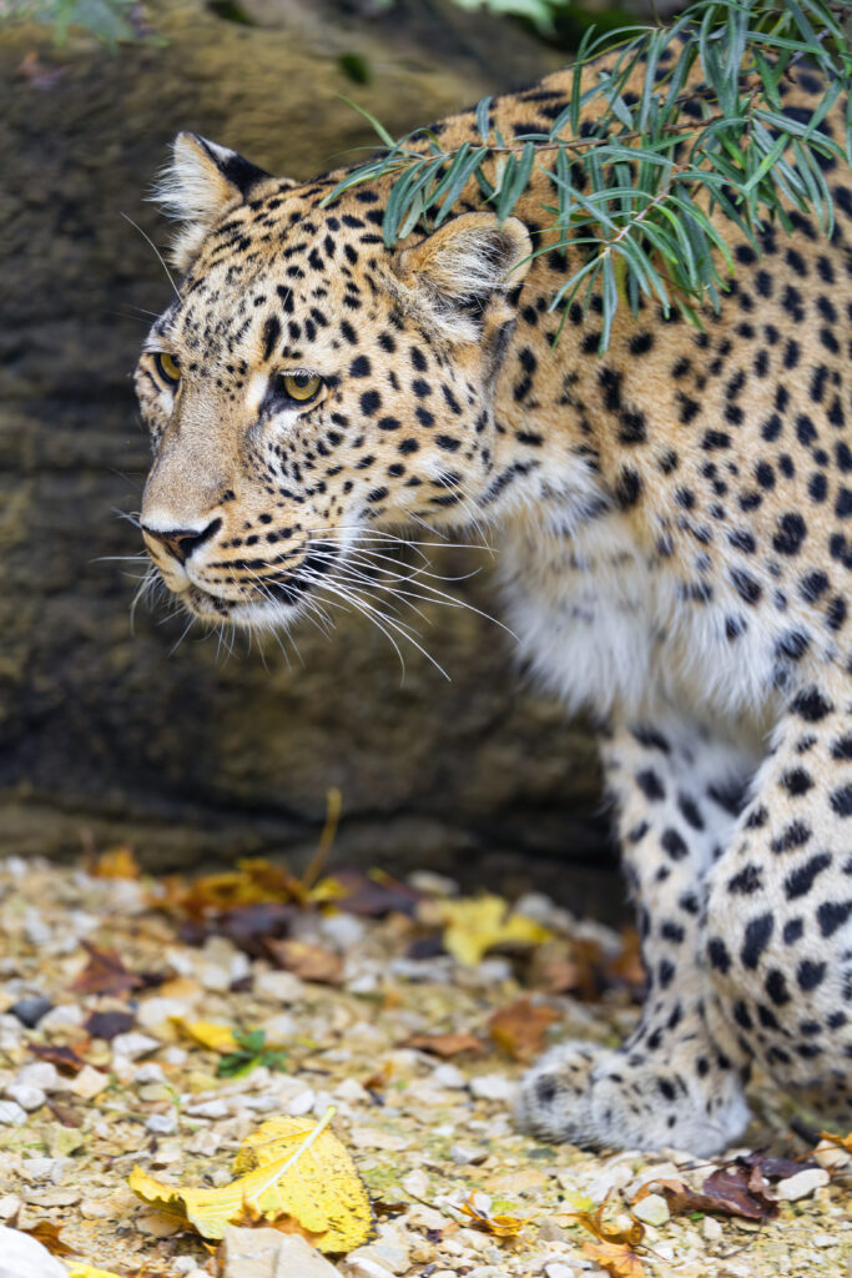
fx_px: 9581
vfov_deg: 7.6
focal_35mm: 270
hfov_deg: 5.1
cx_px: 426
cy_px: 639
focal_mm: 270
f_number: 4.5
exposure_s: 1/500
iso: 1600
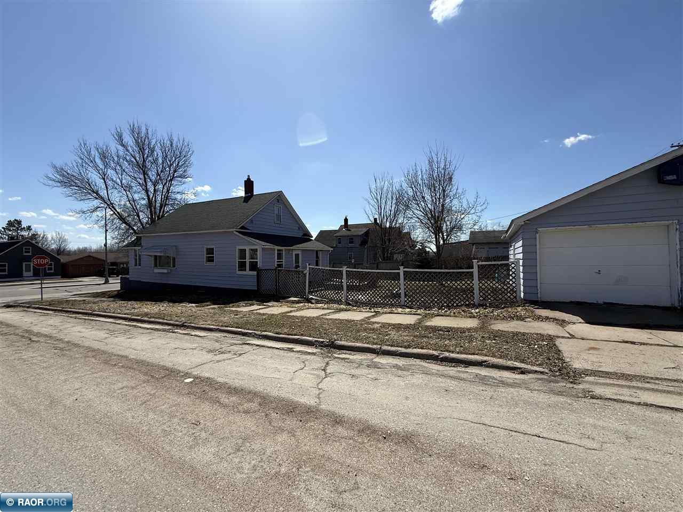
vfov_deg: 85.7
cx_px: 342
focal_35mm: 14
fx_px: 276
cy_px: 256
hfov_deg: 102.1
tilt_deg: +0.6
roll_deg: -0.4
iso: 50
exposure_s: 1/2611
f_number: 2.2
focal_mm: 2.22
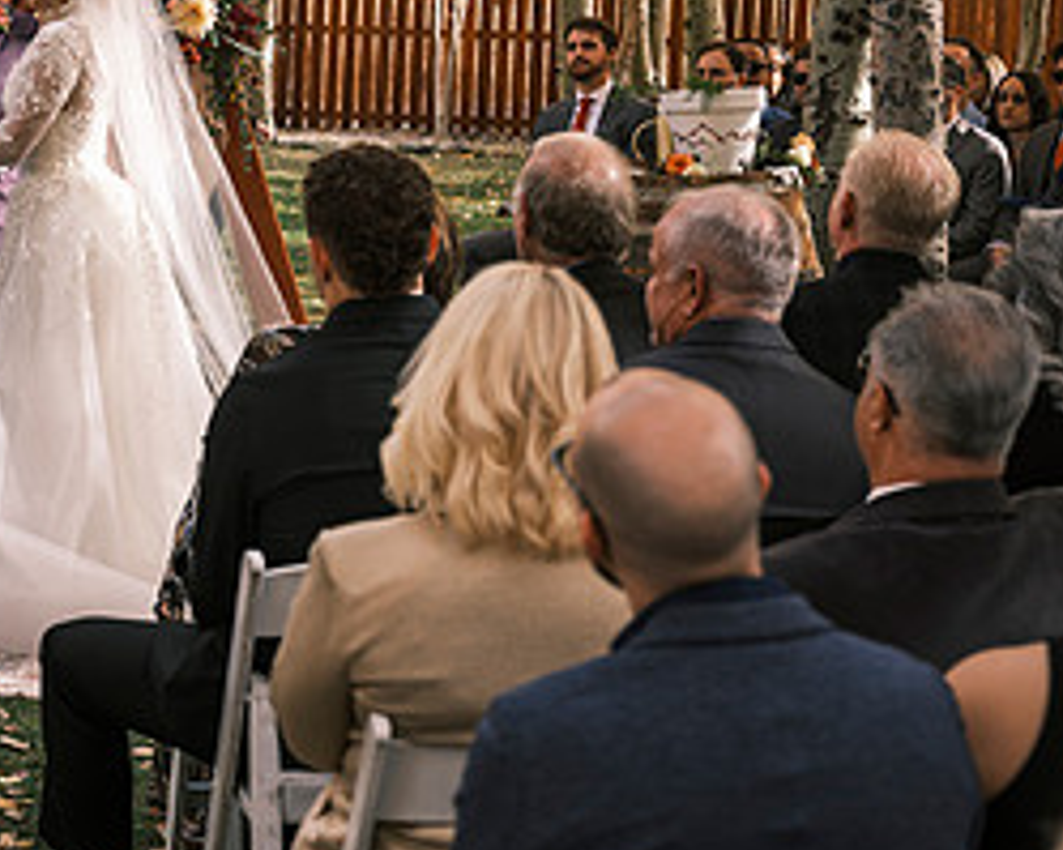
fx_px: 3365
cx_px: -90
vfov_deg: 14.2
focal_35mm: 107
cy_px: 62
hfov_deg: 17.4
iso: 100
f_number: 4
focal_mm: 59.6
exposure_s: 1/125
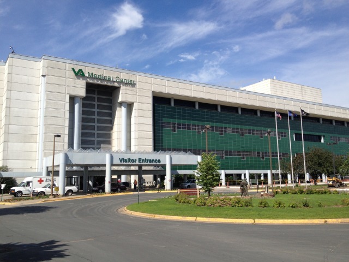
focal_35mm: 35
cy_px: 131
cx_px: 174
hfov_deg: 52.6
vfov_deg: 40.7
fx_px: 353
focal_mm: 4.28
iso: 50
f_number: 2.4
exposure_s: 1/1905
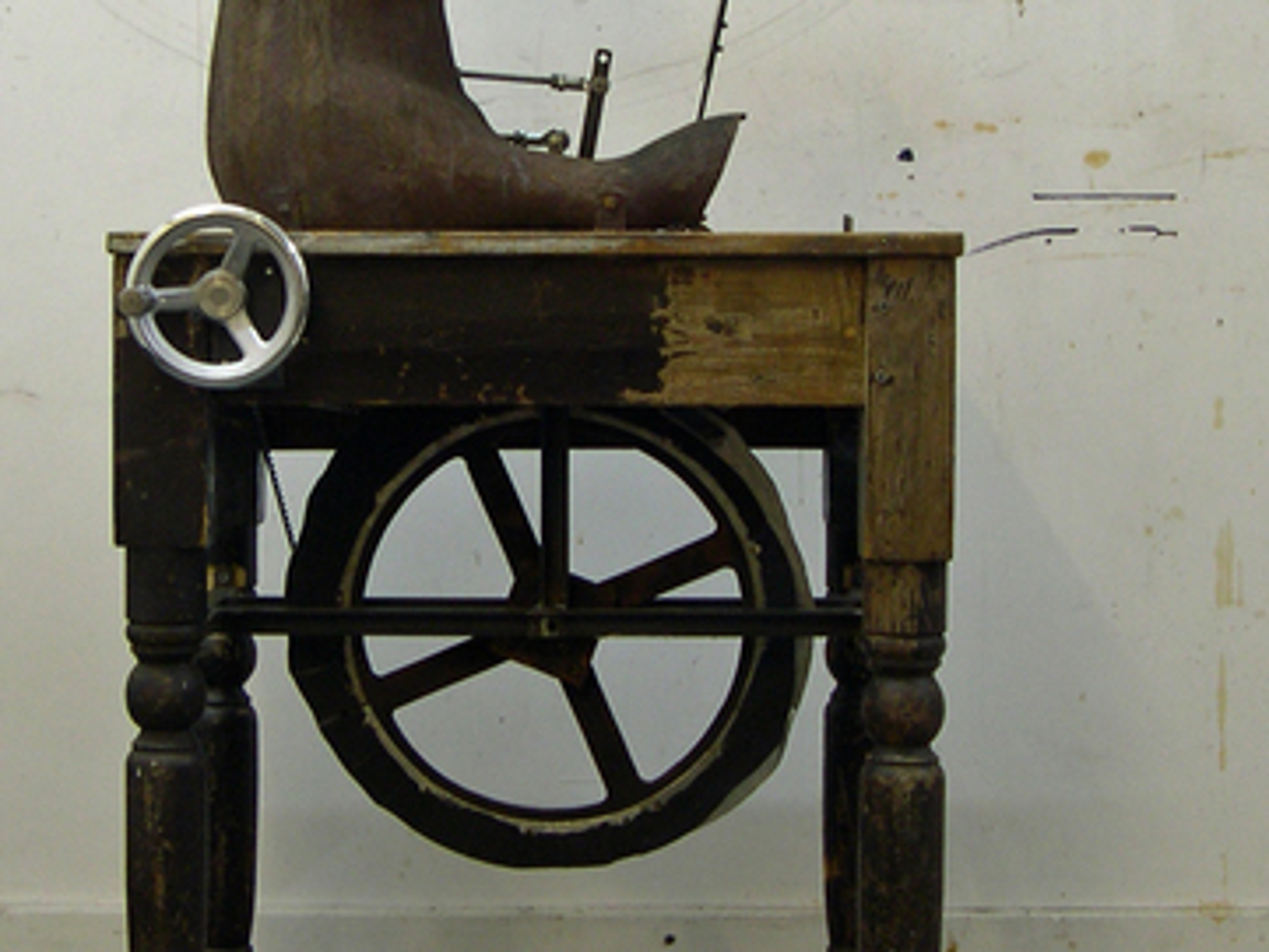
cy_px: 330
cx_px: 459
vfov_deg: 16.0
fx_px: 3374
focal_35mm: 92
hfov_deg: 21.2
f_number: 2.8
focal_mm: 8
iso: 100
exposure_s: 1/12.2
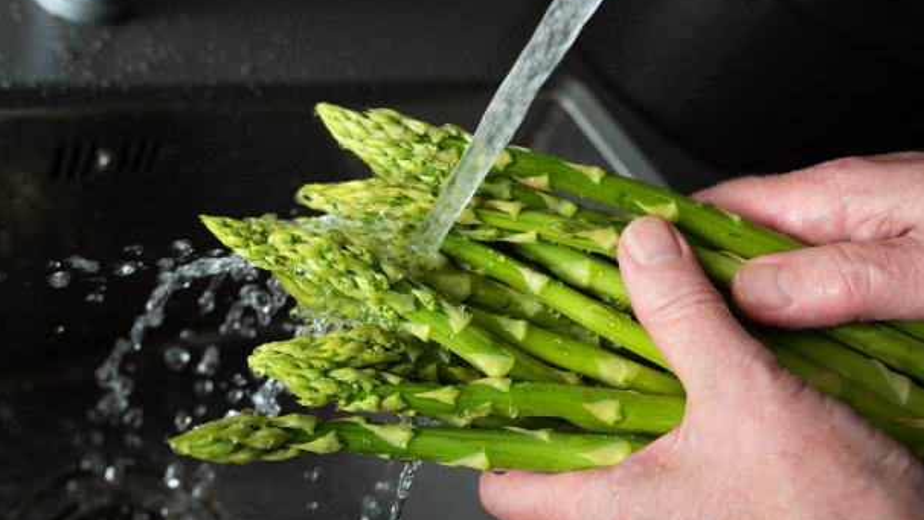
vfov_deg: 32.0
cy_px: 239
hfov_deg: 54.0
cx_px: 464
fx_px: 907
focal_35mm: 37
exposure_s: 1/250
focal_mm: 35
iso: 100
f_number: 5.6
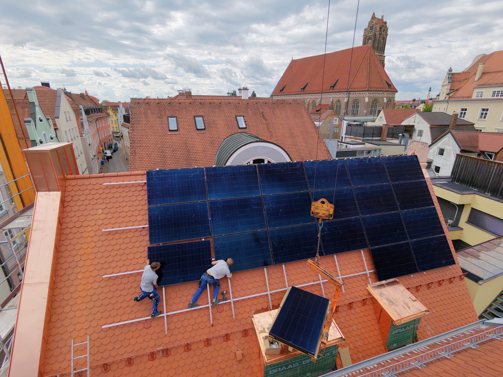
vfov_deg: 78.1
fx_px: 232
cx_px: 252
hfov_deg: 94.5
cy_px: 188
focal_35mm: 16
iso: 400
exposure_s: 1/2000
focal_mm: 3.05
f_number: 2.2
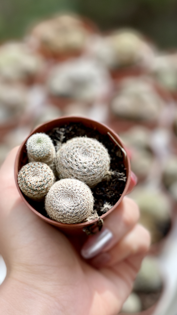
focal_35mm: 100
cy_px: 194
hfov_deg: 12.1
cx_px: 63
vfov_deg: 21.3
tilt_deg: -47.1
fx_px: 834
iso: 32
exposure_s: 1/121
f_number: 2.2
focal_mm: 7.5
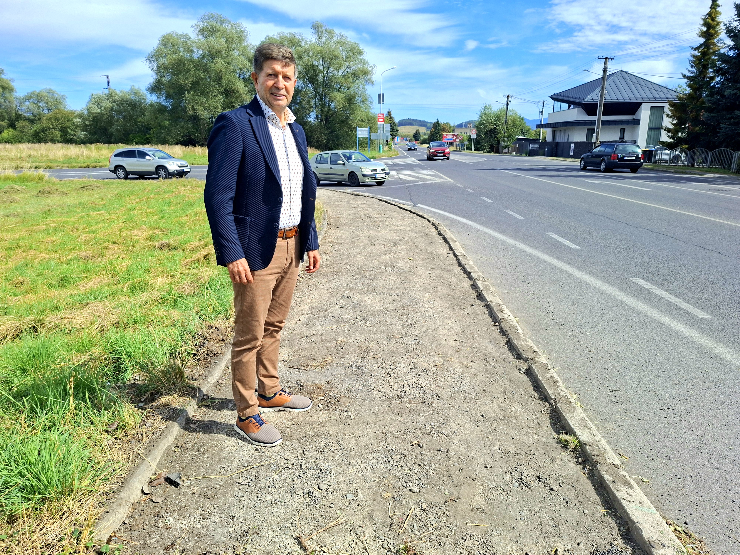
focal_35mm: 23
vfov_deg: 58.9
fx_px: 492
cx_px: 370
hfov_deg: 73.9
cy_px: 278
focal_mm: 5.54
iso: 40
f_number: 1.8
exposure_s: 1/1667
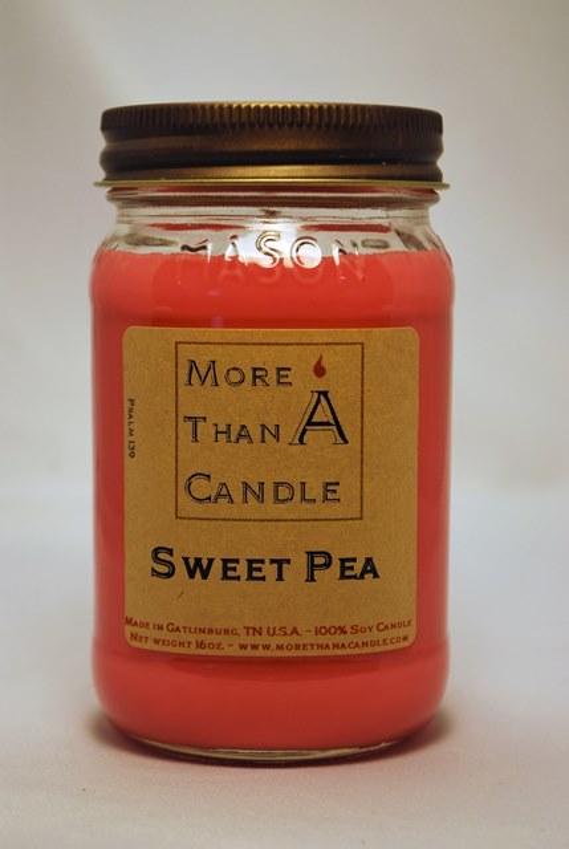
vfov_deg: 24.6
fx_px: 1948
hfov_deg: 16.6
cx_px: 284
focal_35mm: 82
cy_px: 424
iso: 200
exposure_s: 1/125
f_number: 5.6
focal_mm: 55
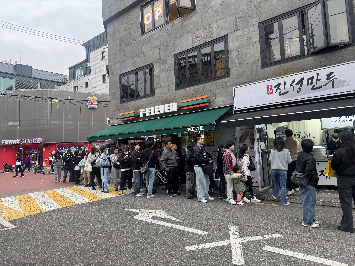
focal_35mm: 24
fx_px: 246
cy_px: 133
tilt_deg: +5.2
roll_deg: +2.9
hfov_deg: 71.6
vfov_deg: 56.8
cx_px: 178
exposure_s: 1/176
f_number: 1.78
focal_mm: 6.76
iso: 64
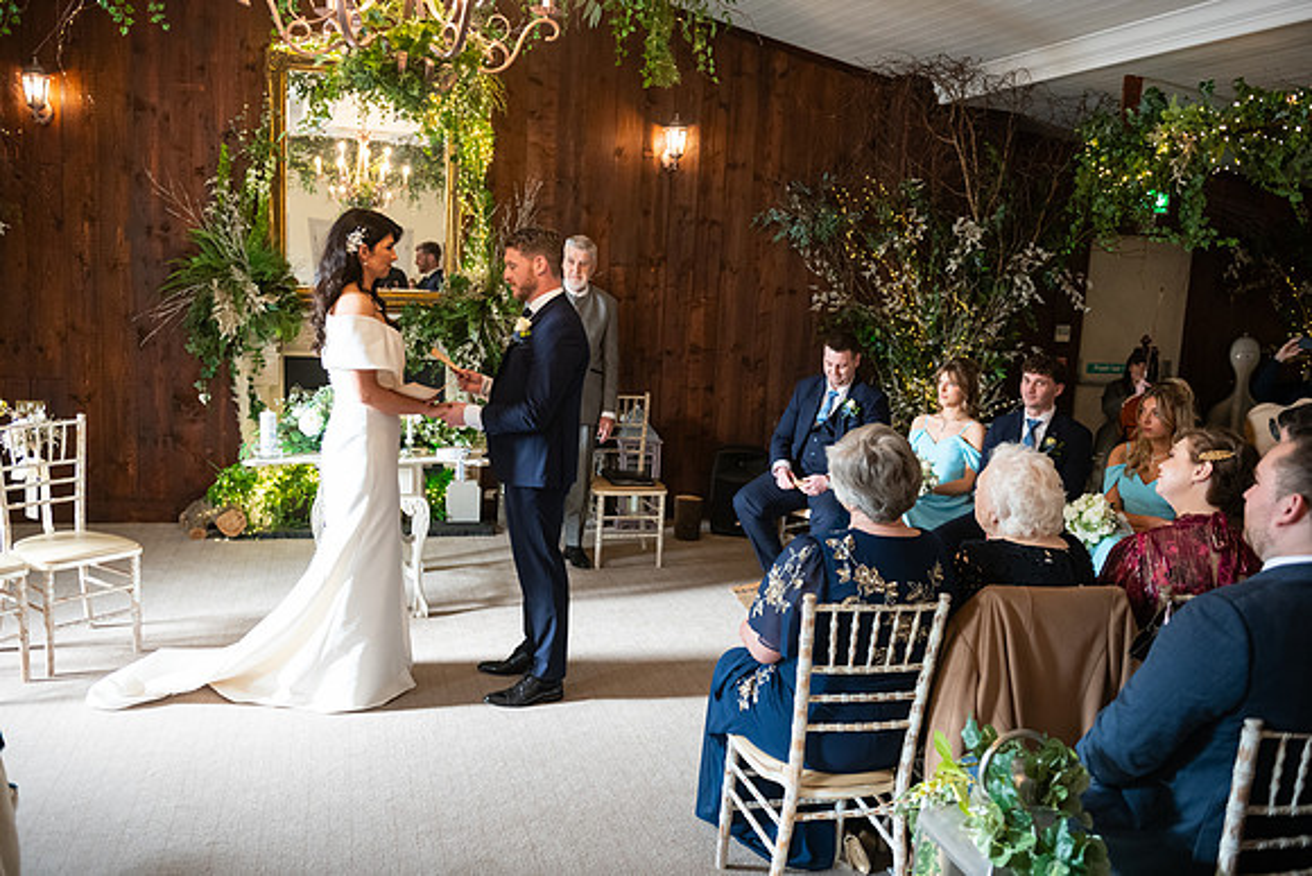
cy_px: 438
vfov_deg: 42.3
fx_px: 1130
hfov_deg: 60.3
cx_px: 656
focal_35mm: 31
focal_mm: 31
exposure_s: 1/160
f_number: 3.5
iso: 1250
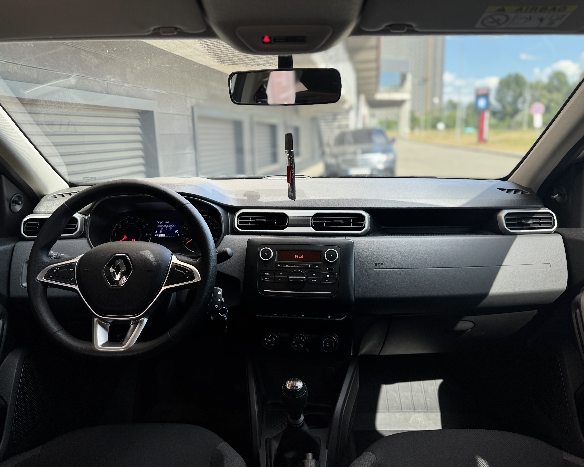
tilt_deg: -11.9
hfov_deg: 66.0
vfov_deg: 54.9
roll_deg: +1.5
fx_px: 449
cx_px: 296
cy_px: 238
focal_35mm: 26
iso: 80
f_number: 1.78
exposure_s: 1/451
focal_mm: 6.76
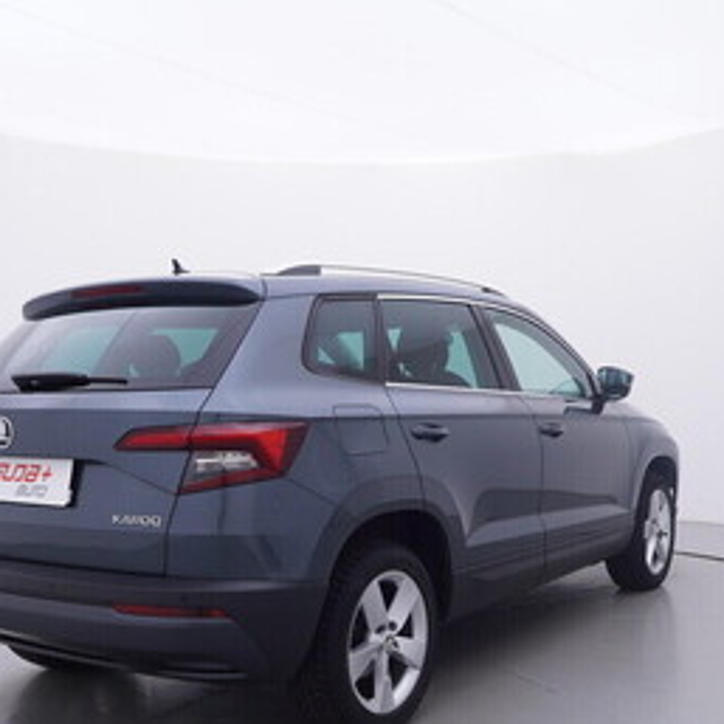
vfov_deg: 40.4
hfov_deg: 41.0
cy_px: 492
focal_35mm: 41
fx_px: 968
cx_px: 390
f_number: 5
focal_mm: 15
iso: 200
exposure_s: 1/80
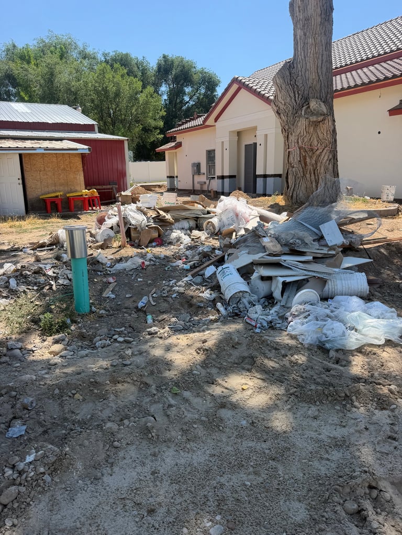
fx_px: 371
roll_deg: -0.8
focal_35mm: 24
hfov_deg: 56.8
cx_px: 201
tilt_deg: -13.3
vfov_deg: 71.6
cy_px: 268
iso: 80
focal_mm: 6.76
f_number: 1.78
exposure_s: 1/2525
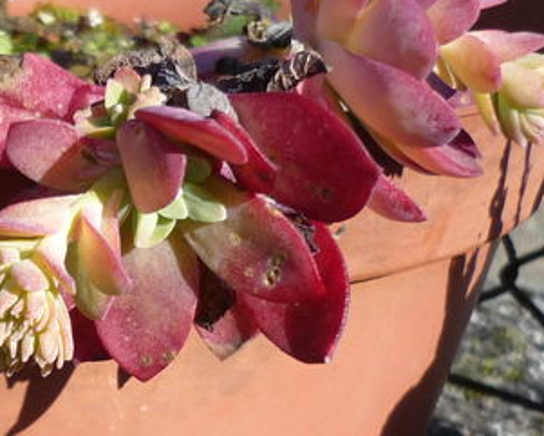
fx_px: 1723
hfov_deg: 17.2
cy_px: 347
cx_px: -87
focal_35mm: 107
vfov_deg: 14.3
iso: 100
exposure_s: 1/800
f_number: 2.8
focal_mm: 5.5
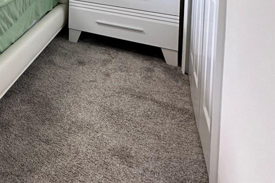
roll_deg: +0.8
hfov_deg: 30.4
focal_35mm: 42
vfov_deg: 25.7
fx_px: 321
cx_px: -120
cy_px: -75
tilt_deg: -3.3
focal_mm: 2.22
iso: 160
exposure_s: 1/120
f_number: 2.2
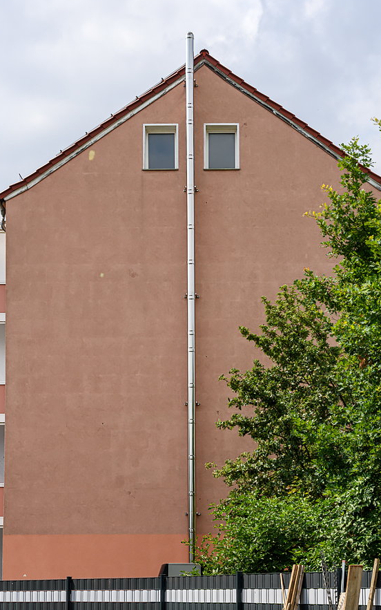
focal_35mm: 53
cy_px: 301
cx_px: 188
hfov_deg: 24.4
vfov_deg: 38.2
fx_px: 880
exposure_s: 1/640
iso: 200
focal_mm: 34
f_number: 8
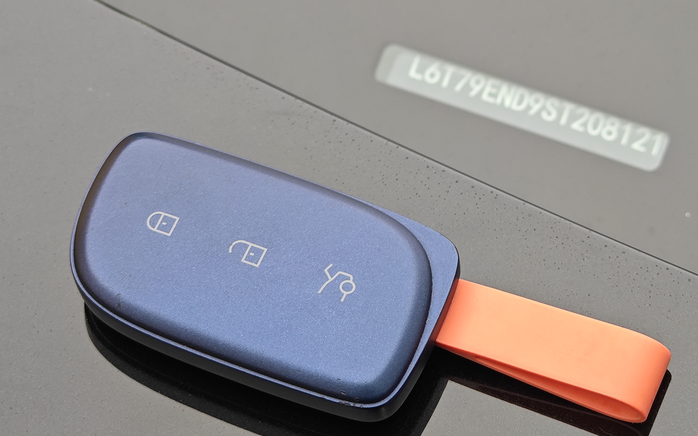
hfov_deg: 18.9
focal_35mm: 110
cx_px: 448
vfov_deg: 11.9
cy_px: 120
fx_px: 2093
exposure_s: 1/100
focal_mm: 9.87
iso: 320
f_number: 1.8
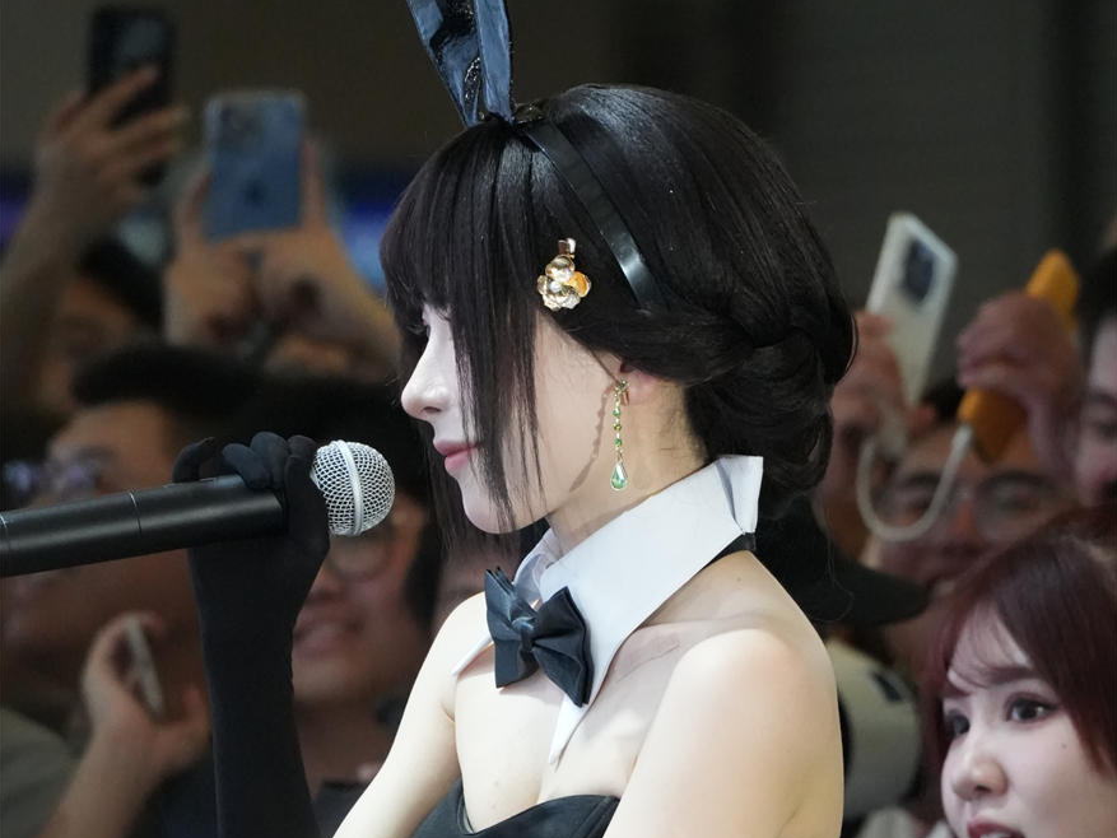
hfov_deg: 4.6
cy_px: 707
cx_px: 559
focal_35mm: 434
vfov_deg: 3.4
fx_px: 14006
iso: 8000
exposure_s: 1/1000
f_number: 6.3
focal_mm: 200
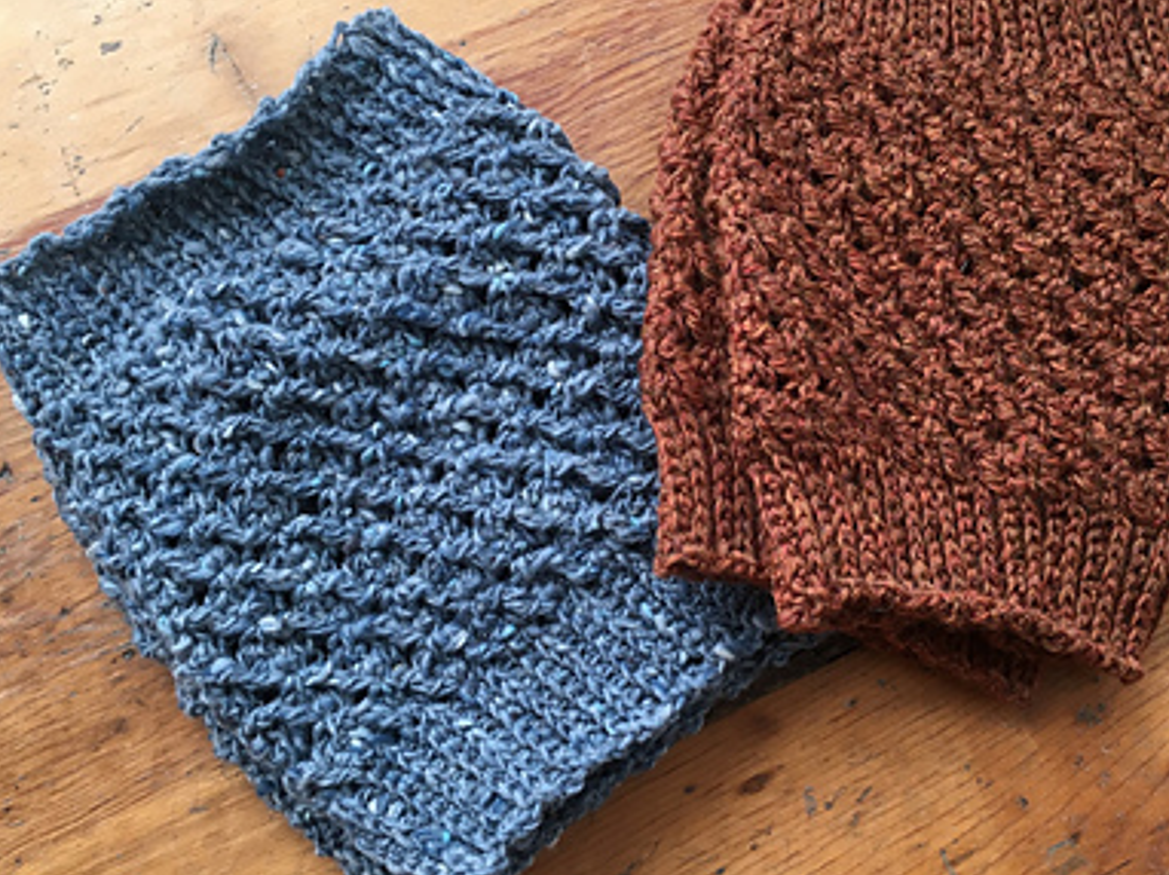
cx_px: 661
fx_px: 1282
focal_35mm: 38
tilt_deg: -81.1
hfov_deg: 48.9
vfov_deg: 37.7
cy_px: 421
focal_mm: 4.15
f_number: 2.2
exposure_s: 1/30
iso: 25
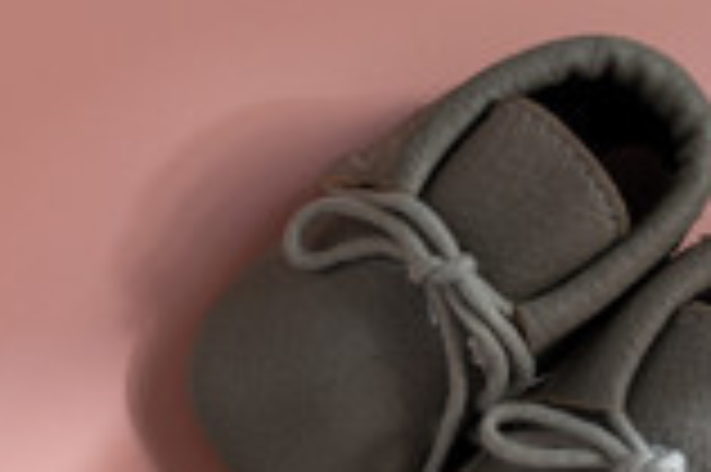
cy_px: 708
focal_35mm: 111
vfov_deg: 11.8
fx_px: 2190
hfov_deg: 17.6
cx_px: -122
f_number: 4.5
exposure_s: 1/100
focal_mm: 35
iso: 125
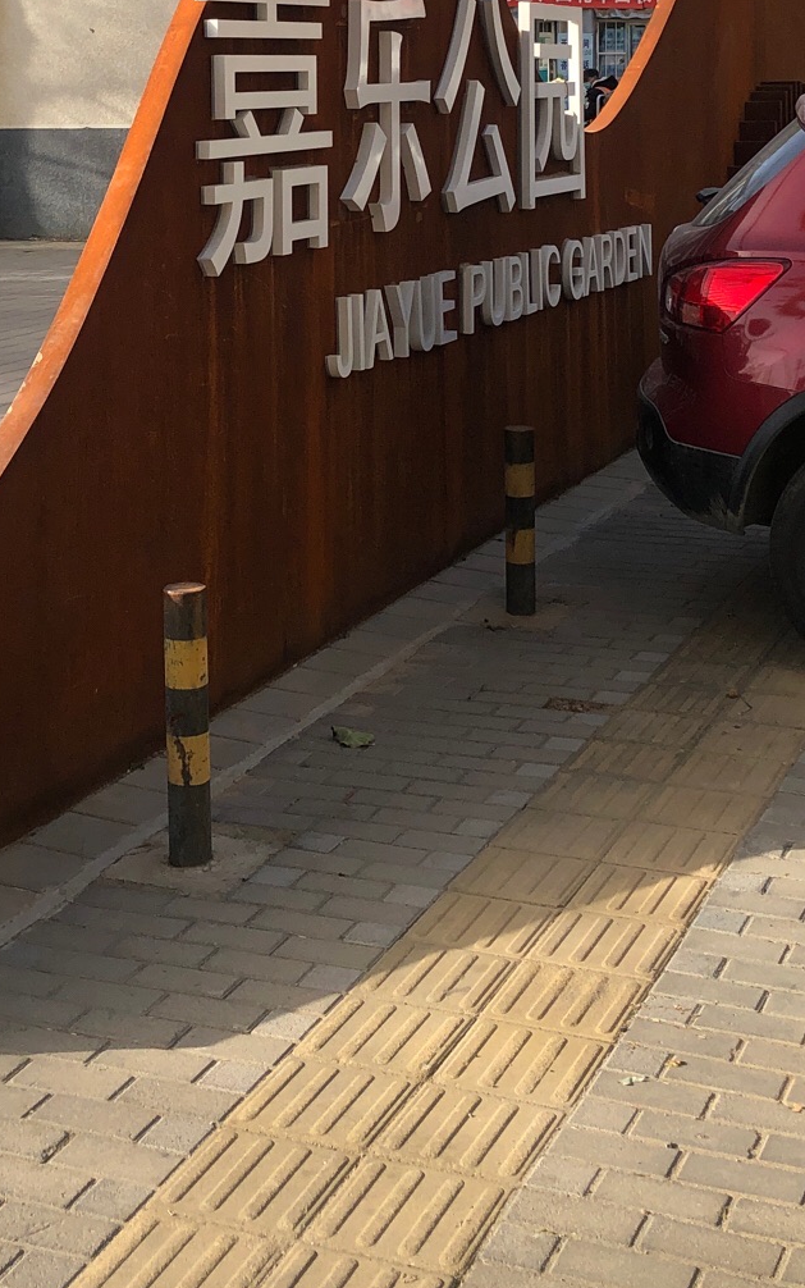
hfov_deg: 22.0
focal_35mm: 59
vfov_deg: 33.0
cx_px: 393
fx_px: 2070
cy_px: 160
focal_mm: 4
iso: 20
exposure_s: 1/873
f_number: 1.8
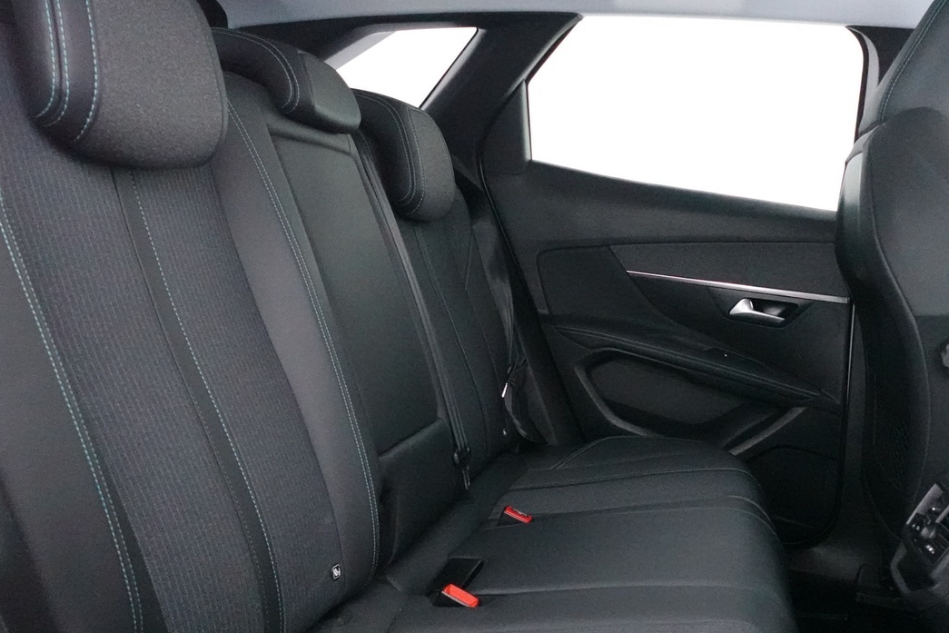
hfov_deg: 60.1
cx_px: 537
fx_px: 817
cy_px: 357
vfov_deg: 42.3
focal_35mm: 31
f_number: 2
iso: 6400
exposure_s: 1/60
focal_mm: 7.6
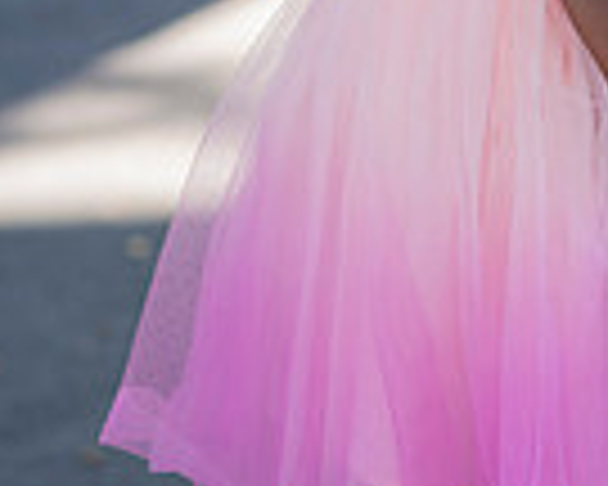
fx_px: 4787
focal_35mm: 266
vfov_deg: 5.7
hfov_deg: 7.2
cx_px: 545
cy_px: -342
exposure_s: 1/200
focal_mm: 85
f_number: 4
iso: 500
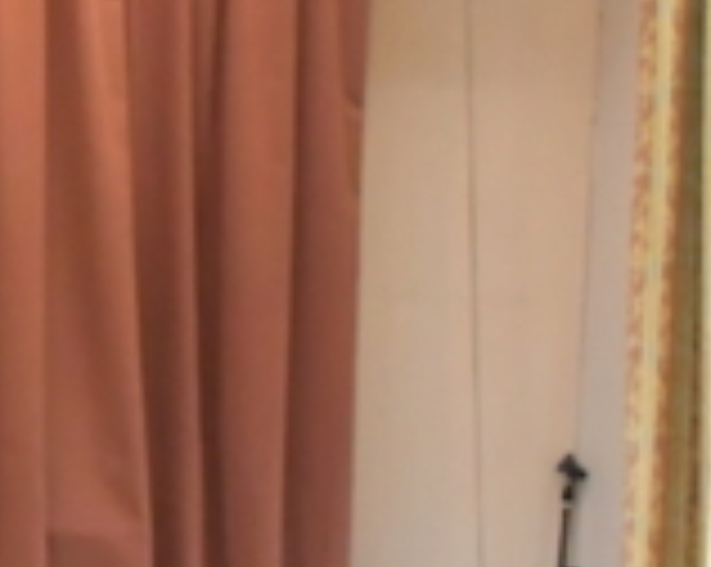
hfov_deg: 5.7
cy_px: 720
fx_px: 6915
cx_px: -950
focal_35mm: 329
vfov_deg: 4.7
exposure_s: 1/500
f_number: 5
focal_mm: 48
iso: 8000
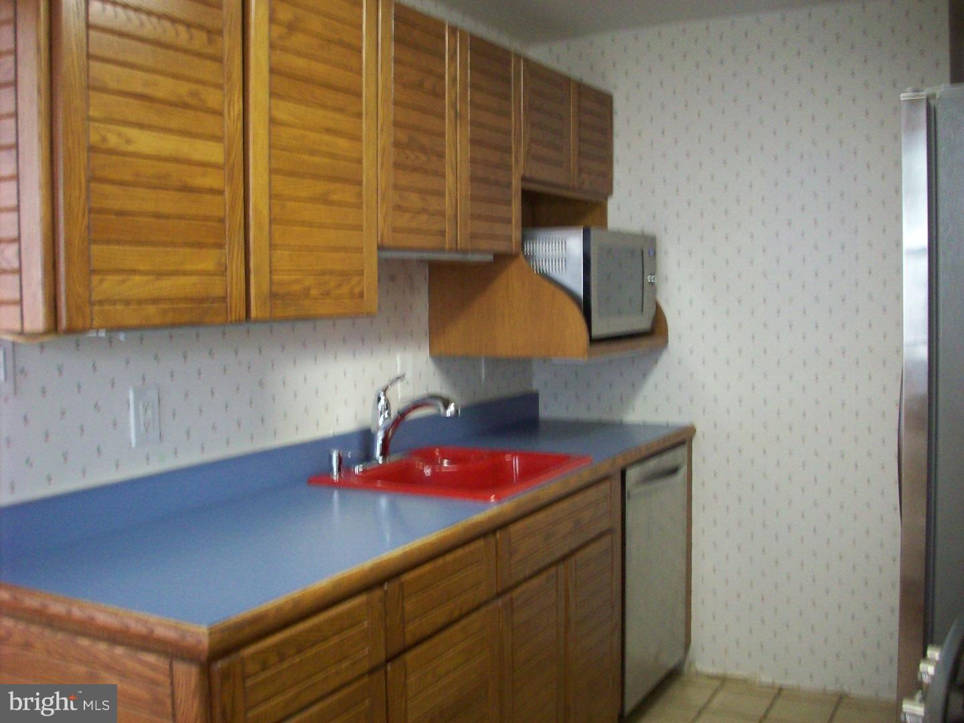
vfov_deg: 38.7
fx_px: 1030
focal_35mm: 37
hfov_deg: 50.1
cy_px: 362
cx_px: 482
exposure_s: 1/8
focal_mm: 6.2
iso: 200
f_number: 2.8
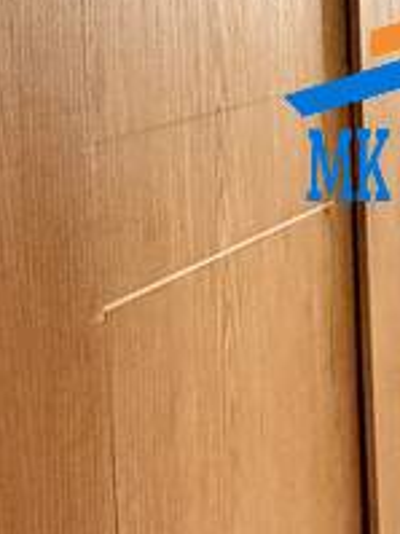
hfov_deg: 17.9
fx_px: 1172
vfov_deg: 25.2
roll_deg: +0.8
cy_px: 102
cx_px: 545
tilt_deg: -7.7
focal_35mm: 76
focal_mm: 2.22
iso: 500
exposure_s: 1/60
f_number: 2.2
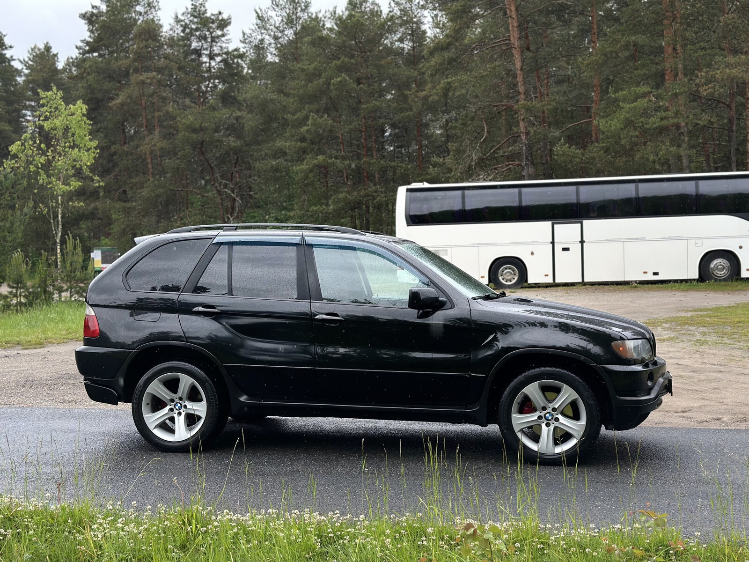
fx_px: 1039
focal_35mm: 48
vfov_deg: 30.3
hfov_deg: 39.7
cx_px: 374
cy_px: 281
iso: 80
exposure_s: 1/1199
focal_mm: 6.86
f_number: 1.78
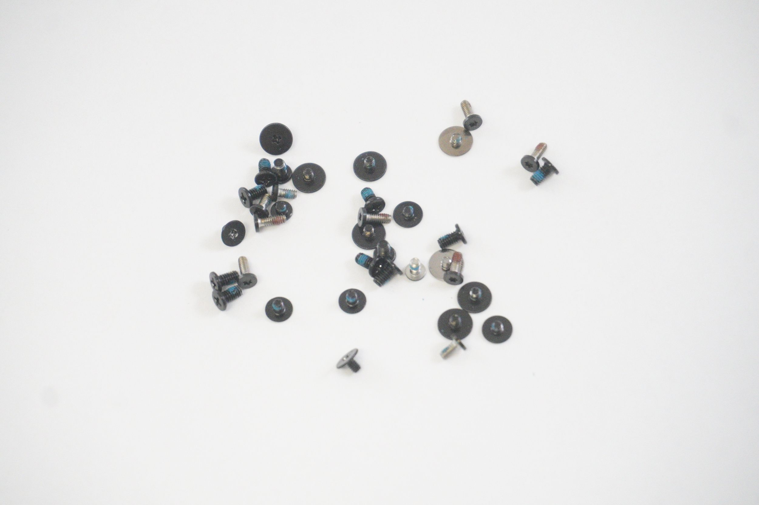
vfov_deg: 18.1
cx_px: 380
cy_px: 252
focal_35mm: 75
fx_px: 1580
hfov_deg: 27.0
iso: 6400
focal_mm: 50
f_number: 5.6
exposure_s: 1/250
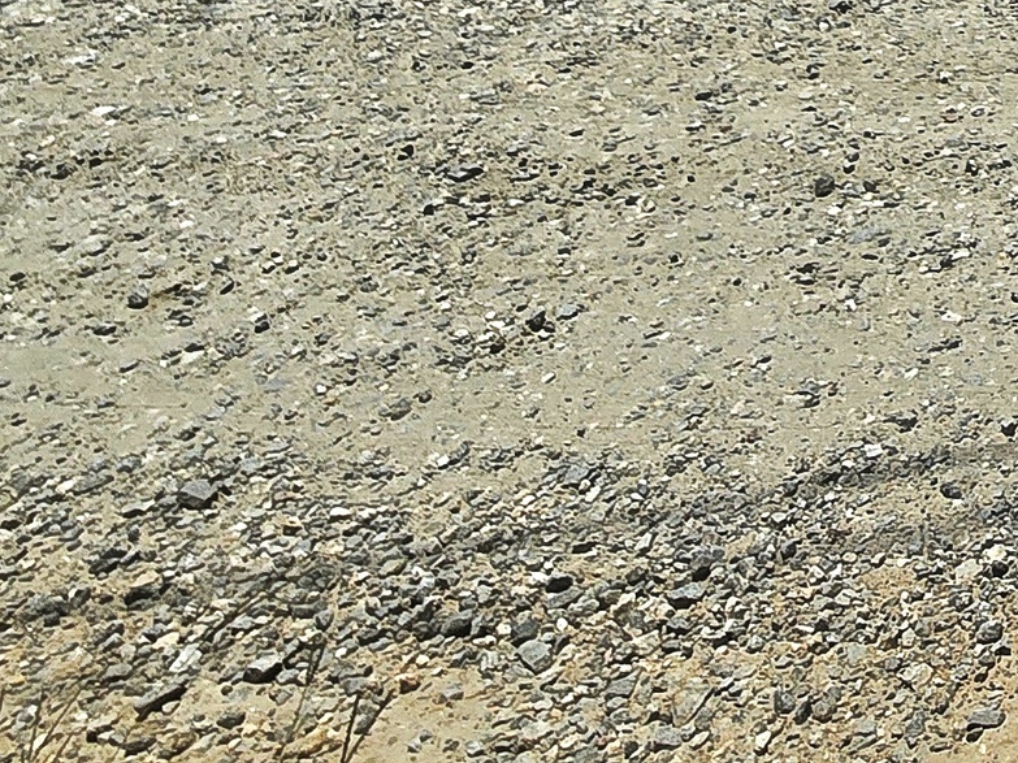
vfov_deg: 20.0
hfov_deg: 27.9
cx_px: 1456
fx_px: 1500
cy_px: -637
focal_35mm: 51
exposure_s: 1/2828
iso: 50
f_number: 2.2
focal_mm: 2.2
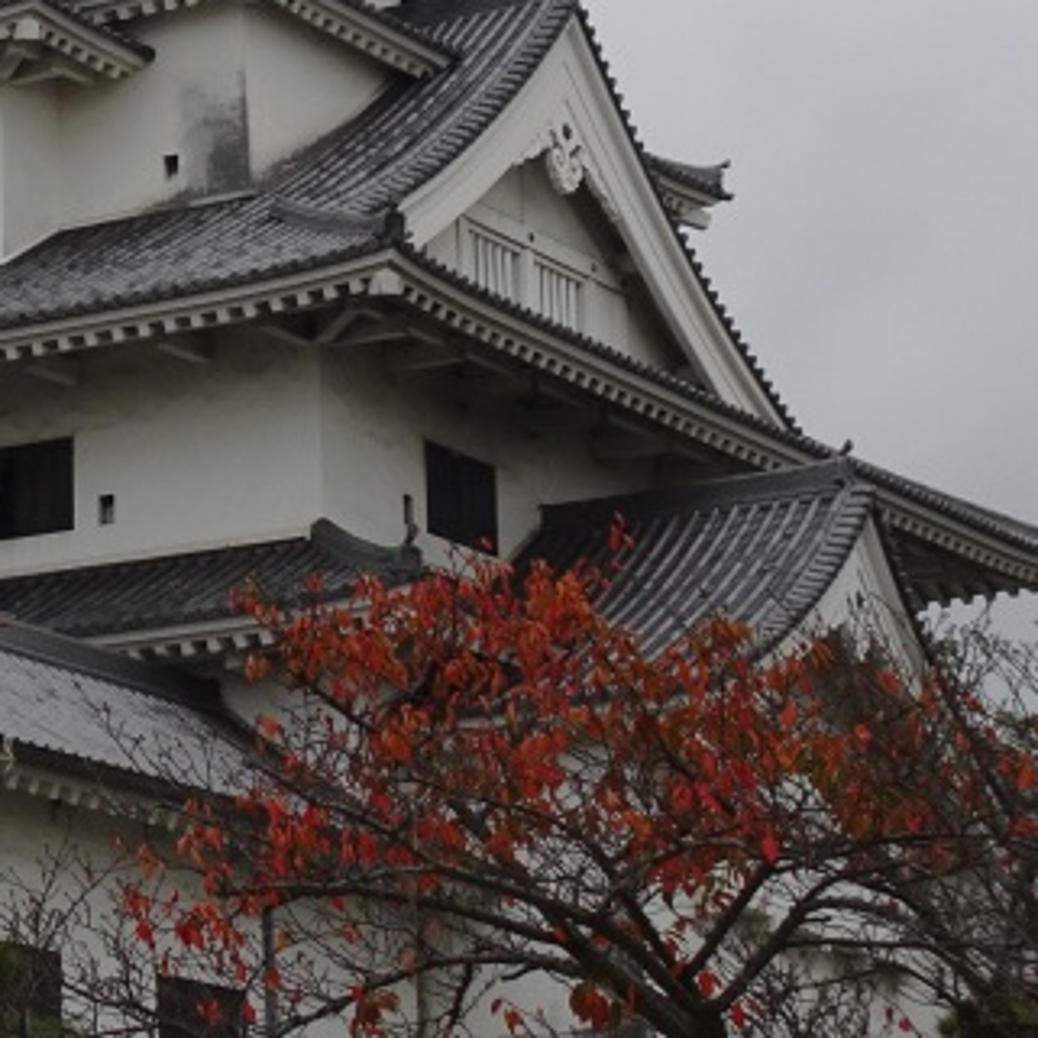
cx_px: 52
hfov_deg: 13.1
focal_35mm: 132
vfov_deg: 13.1
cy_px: 146
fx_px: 4478
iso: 80
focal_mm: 8.18
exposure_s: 1/250
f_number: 4.5
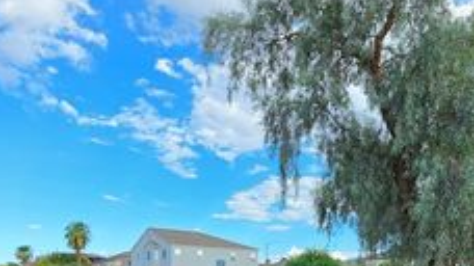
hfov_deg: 61.3
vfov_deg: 32.5
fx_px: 389
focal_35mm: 31
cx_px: 312
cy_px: 302
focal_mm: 2.2
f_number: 1.9
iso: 32
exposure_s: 1/707
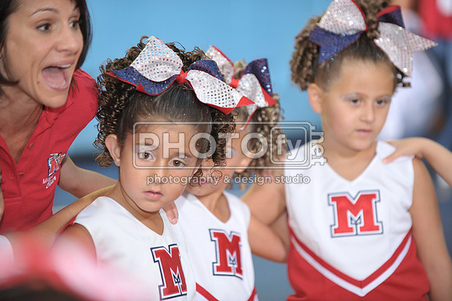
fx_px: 1882
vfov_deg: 9.1
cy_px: 150
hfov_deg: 13.7
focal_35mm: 150
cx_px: 226
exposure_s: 1/125
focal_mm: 150
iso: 500
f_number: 2.8
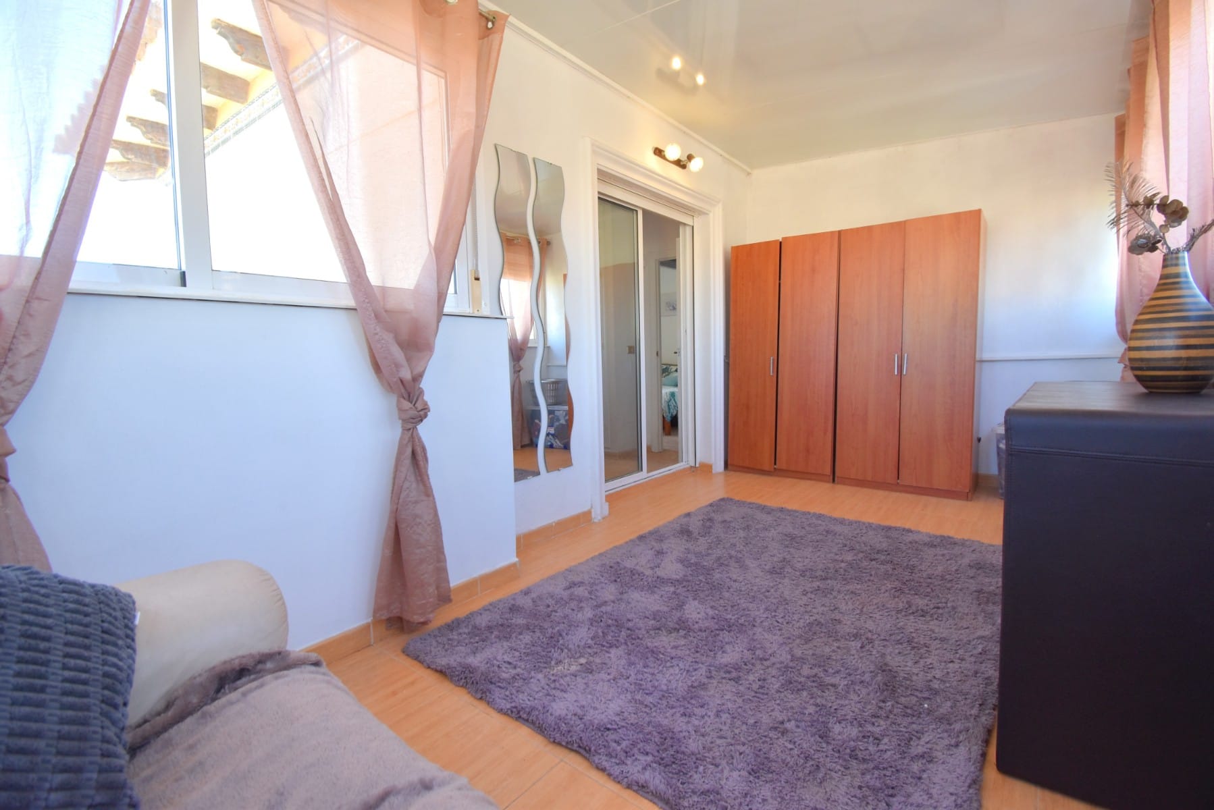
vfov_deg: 77.4
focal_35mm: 15
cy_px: 405
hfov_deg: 100.4
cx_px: 607
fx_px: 506
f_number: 6.3
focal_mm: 10
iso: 400
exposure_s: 1/160
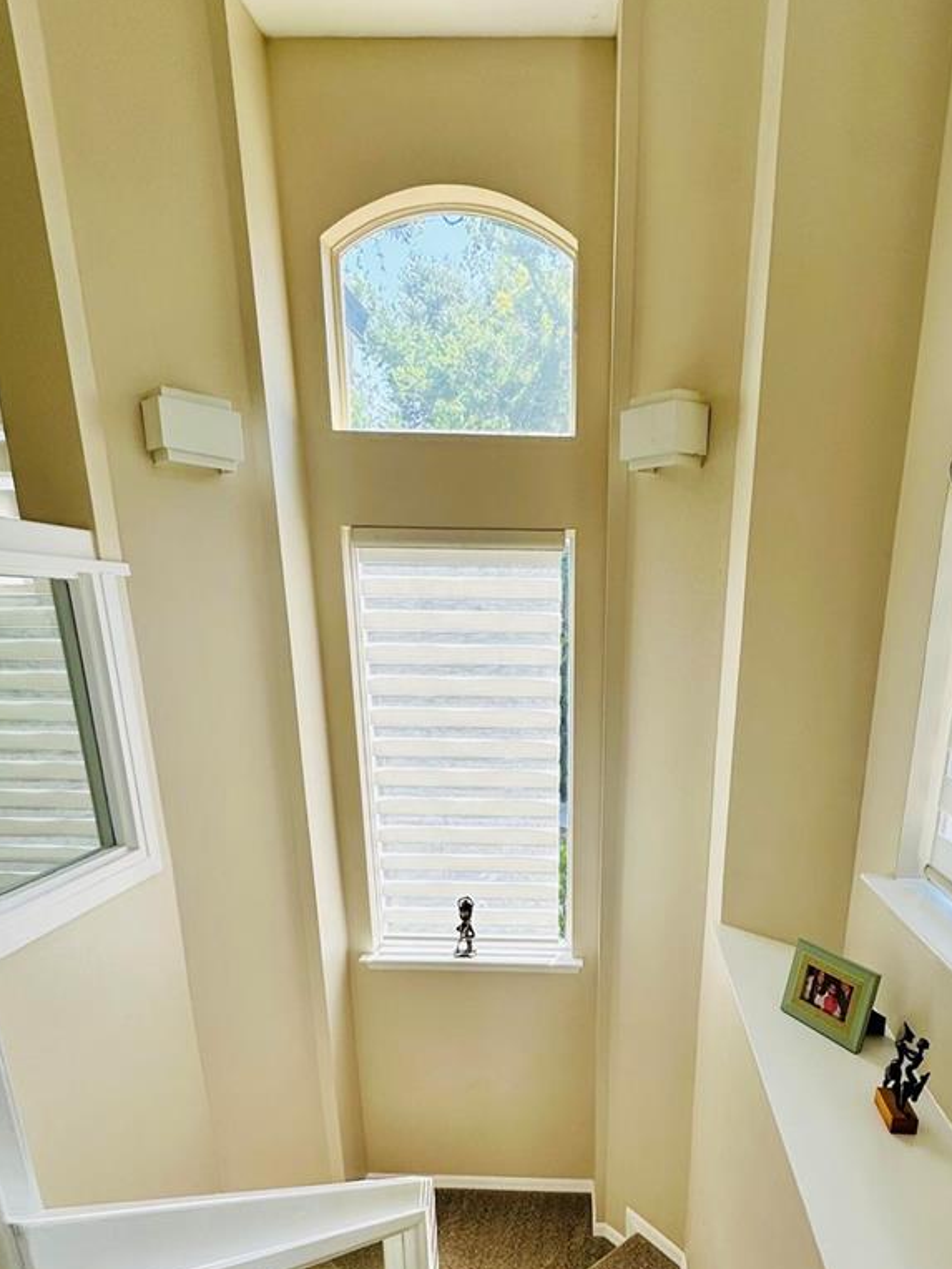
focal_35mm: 22
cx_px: 588
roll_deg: -0.8
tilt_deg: -17.4
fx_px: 807
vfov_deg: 73.2
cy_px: 880
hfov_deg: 60.4
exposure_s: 1/327
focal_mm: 2.22
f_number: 2.2
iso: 40
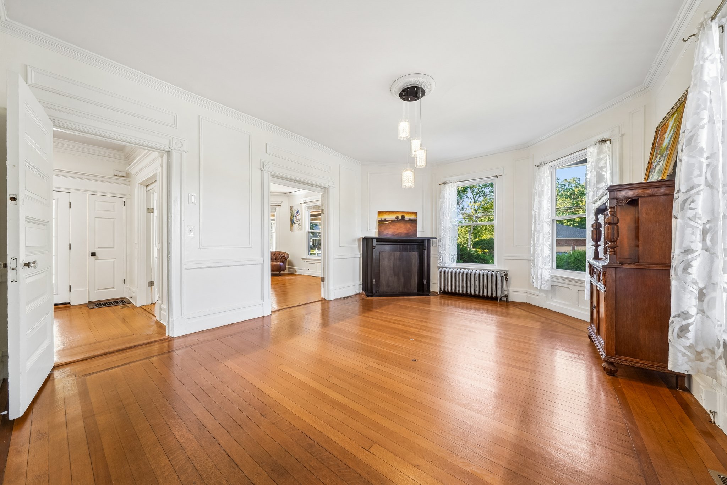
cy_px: 242
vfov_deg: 90.0
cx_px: 364
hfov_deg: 112.6
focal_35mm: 12
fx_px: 242
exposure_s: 1/4
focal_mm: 12
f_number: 10
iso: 100
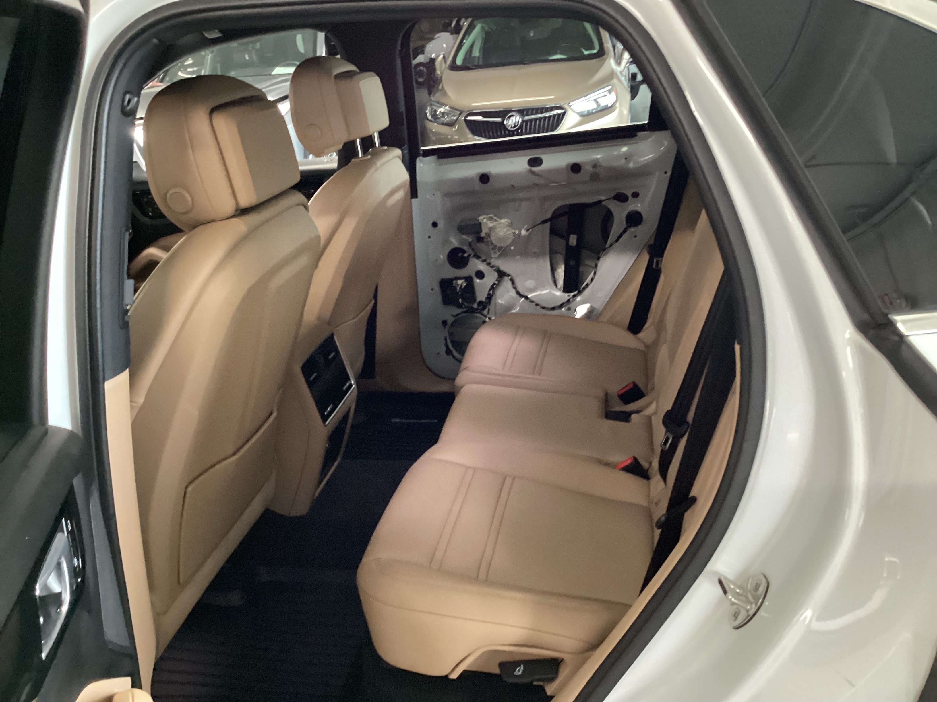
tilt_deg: -22.8
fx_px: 839
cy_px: 351
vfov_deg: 45.4
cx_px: 468
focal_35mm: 31
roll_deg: +4.4
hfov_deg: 58.4
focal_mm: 3.3
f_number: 2.4
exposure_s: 1/30
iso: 400
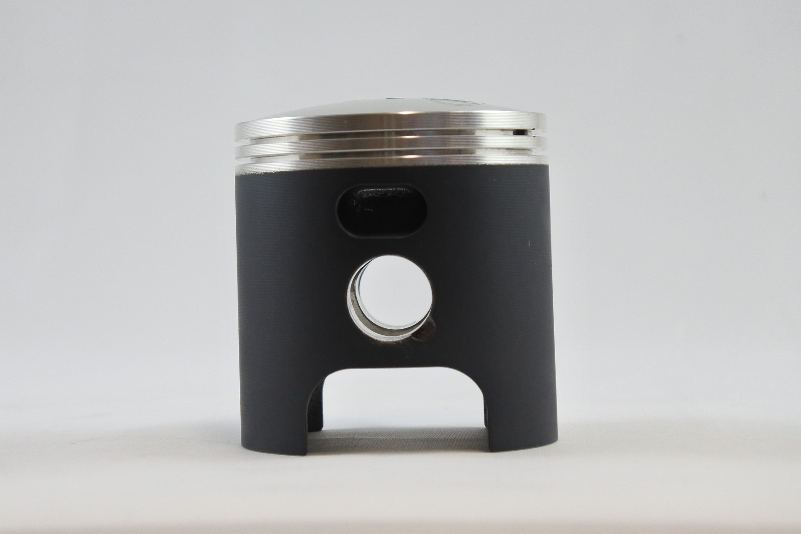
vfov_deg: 18.9
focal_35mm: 72
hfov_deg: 28.1
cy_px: 267
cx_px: 400
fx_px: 1602
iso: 640
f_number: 5.3
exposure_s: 1/125
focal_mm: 26.8
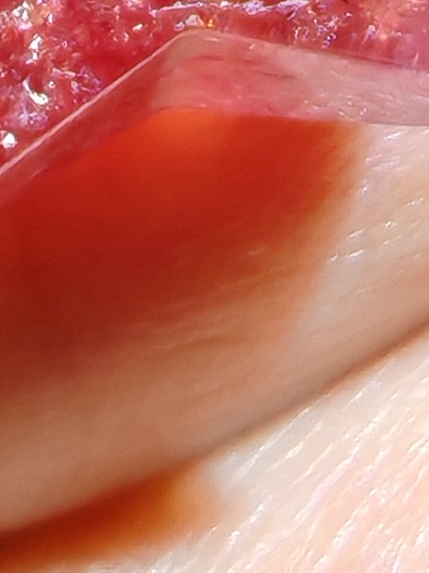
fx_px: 6562
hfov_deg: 3.7
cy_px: -467
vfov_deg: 4.9
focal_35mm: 397
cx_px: 113
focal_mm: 5.52
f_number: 1.95
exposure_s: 1/410
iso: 80
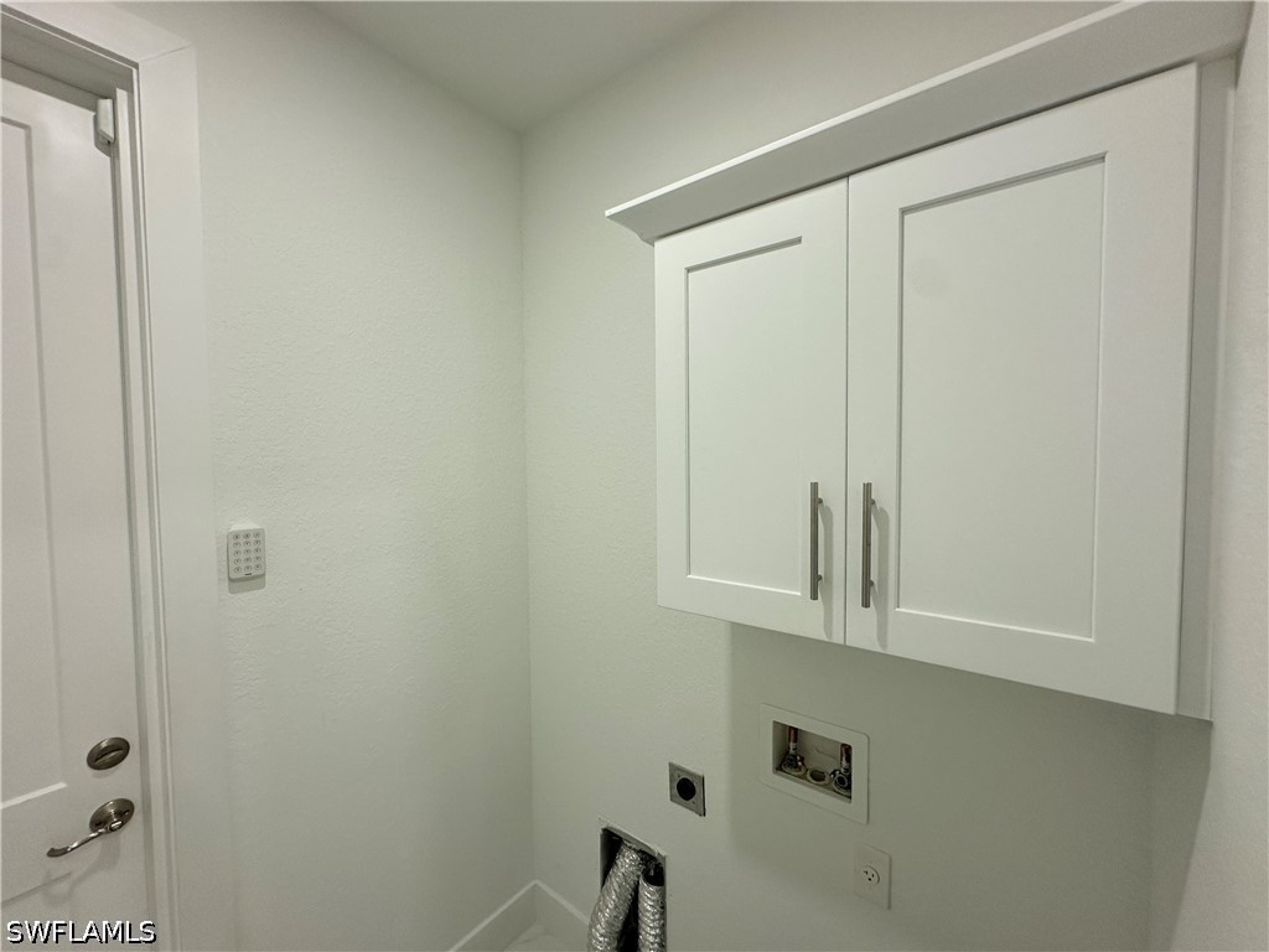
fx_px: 513
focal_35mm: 14
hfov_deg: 102.1
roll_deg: -0.4
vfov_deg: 85.7
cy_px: 476
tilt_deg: -1.5
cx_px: 634
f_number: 2.2
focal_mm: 2.22
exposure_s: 1/120
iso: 100
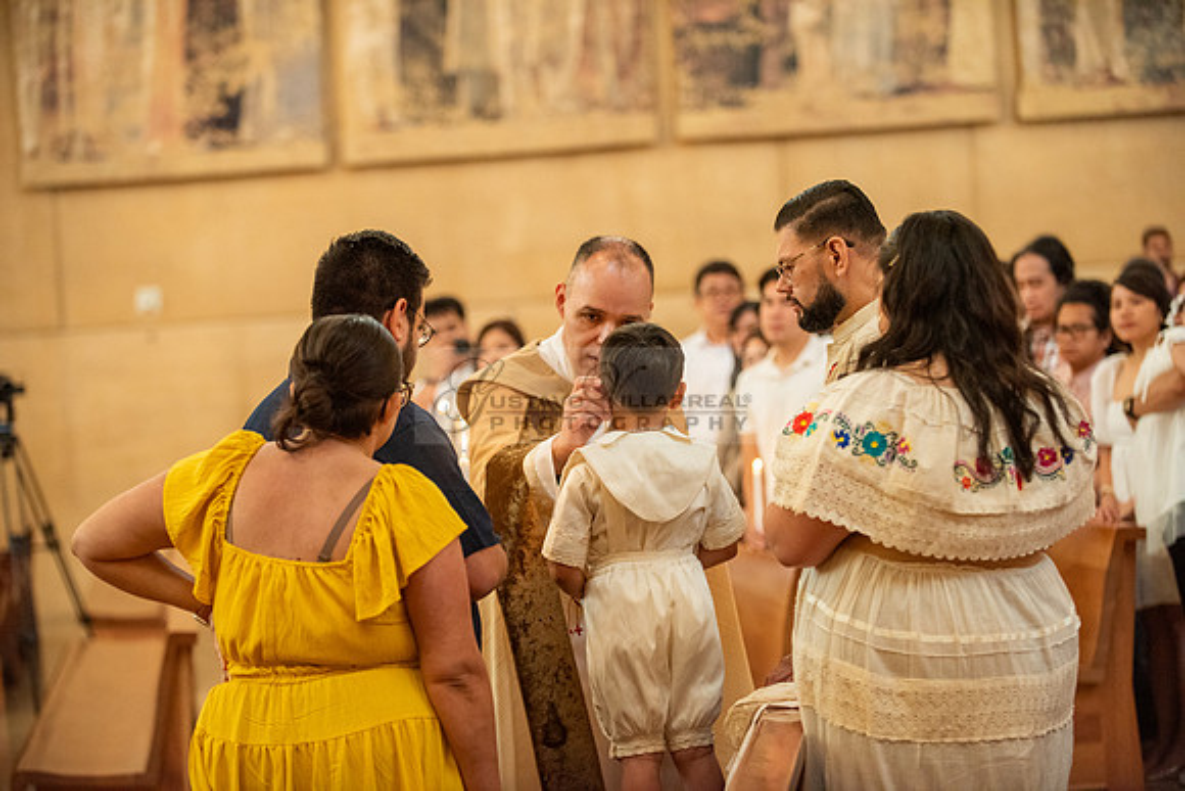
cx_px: 592
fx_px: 3457
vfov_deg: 13.0
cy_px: 396
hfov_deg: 19.5
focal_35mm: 105
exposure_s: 1/125
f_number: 2.8
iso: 2000
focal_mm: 105
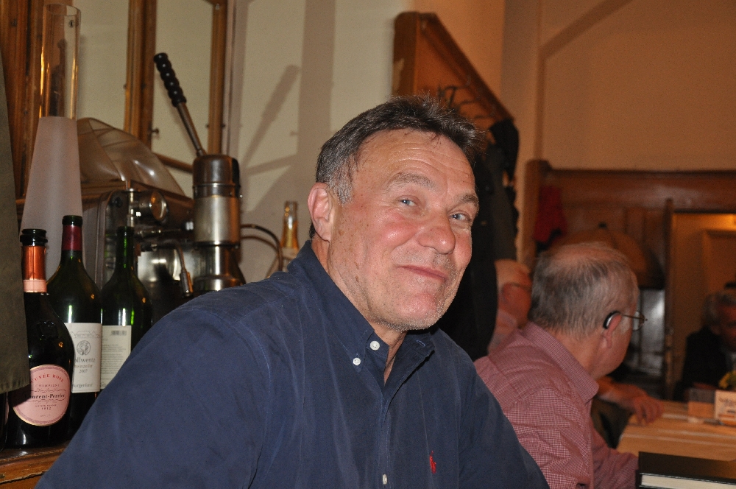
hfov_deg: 38.9
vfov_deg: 26.4
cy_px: 244
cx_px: 368
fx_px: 1041
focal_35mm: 51
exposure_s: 1/60
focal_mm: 34
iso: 800
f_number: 4.2
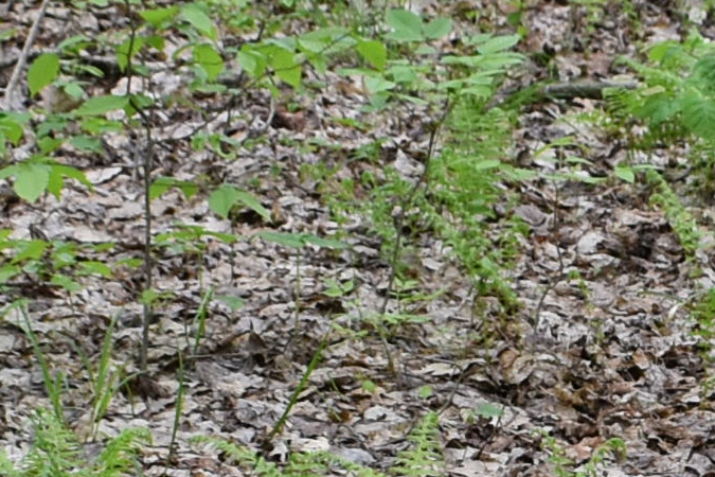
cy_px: 722
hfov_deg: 9.3
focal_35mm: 220
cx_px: 683
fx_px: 4369
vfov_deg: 6.2
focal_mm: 22
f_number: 5.6
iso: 400
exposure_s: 1/125
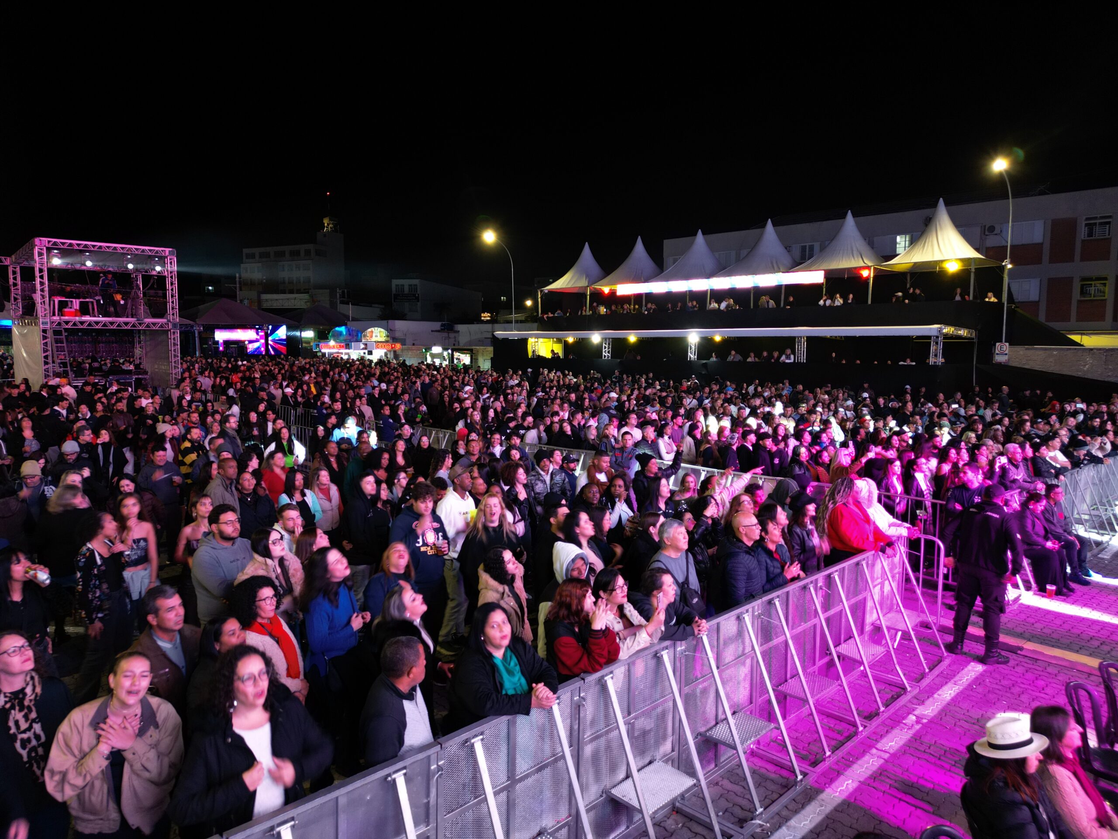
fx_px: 775
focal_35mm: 24
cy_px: 420
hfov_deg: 71.6
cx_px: 559
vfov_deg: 56.8
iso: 290
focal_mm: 6.72
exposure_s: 1/15
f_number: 1.7
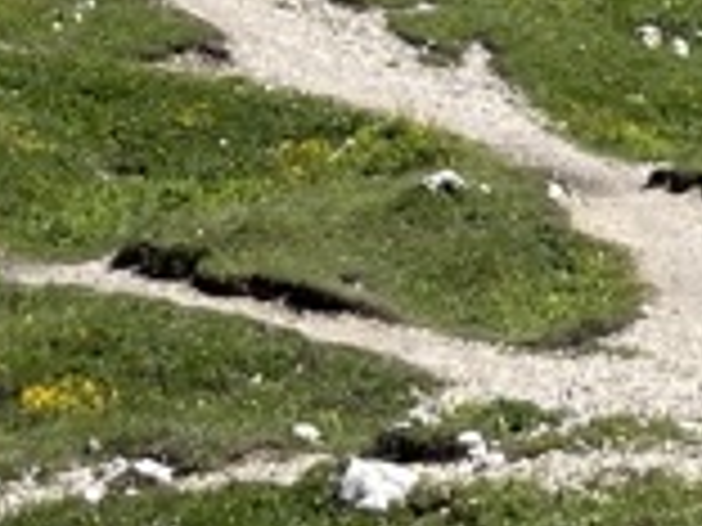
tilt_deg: +10.2
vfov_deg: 7.6
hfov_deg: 11.4
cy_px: -1052
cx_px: 724
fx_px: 3468
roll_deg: -4.7
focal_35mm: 171
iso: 50
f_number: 1.6
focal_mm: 4.2
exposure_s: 1/4132
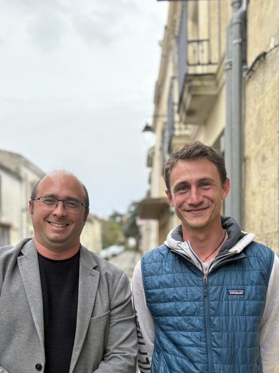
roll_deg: +1.1
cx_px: 124
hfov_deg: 36.8
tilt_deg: -1.3
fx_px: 419
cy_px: 264
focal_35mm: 39
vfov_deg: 46.7
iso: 64
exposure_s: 1/801
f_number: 1.6
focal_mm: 5.96
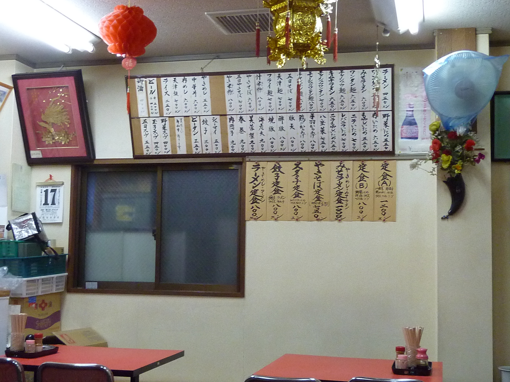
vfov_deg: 30.3
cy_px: 191
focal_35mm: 48
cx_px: 255
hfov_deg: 39.7
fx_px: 707
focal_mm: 4.4
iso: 320
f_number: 3.3
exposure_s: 1/30
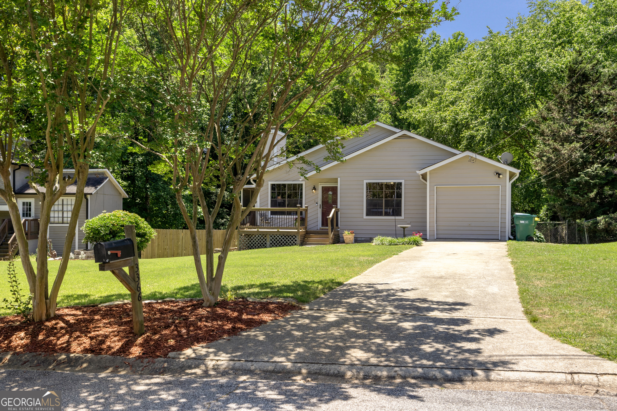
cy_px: 206
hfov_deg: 54.4
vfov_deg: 37.9
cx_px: 308
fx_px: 600
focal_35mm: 35
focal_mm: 35
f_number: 9
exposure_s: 1/320
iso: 400
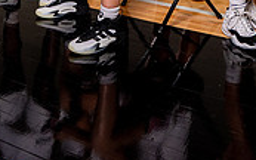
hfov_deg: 30.6
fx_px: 467
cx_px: 154
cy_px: -150
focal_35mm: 67
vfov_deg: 15.8
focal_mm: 25.3
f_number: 7.1
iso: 640
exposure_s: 1/200
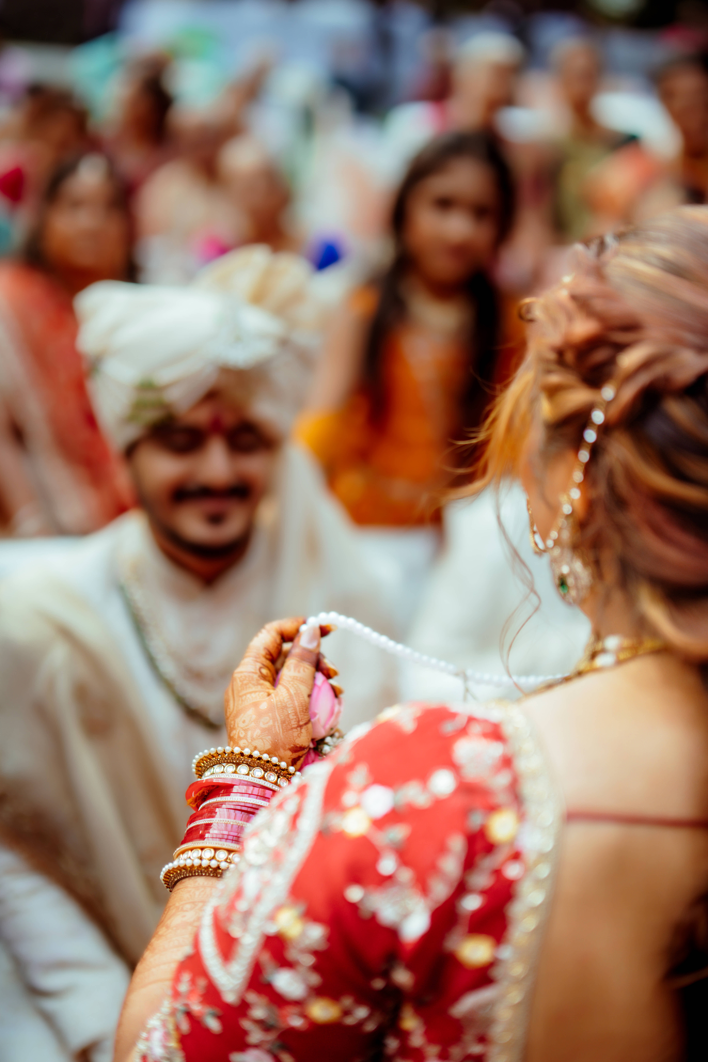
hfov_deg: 27.0
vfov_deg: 39.6
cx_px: 354
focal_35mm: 50
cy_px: 531
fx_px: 1474
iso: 160
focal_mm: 50
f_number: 1.4
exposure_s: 1/500
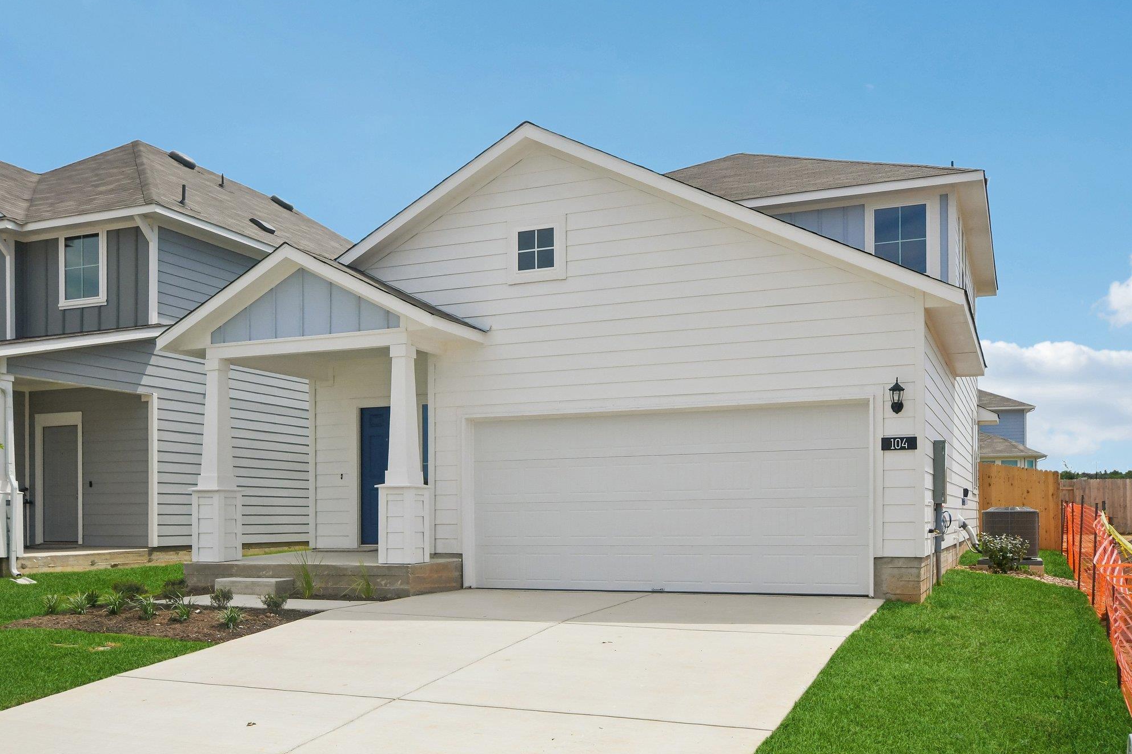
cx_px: 548
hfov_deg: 60.3
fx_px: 975
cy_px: 367
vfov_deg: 42.3
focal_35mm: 31
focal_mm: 20
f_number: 8
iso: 400
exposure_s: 1/4000
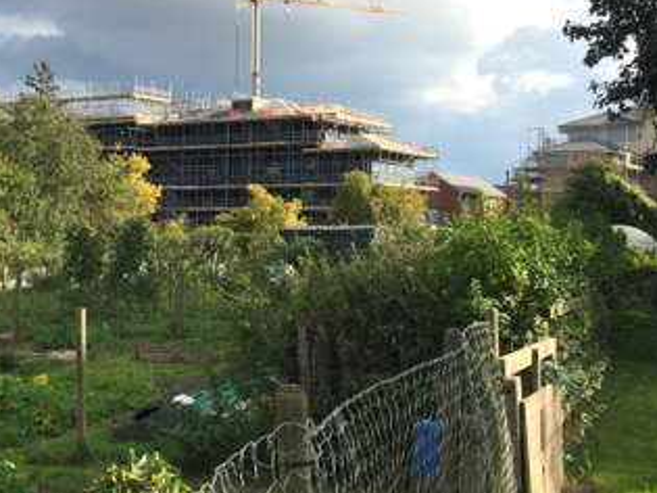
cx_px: 317
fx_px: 1119
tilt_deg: +3.0
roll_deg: -0.6
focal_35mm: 59
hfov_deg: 32.7
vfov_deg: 24.7
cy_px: 175
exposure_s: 1/1099
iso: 32
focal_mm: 4.15
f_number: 2.2
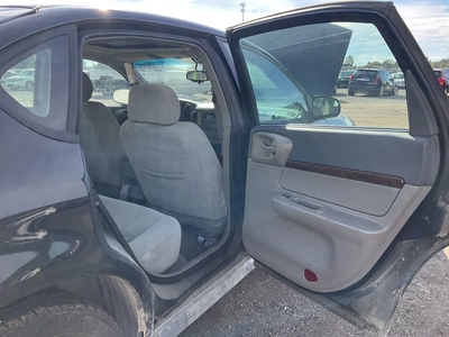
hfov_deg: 61.7
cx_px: 224
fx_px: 376
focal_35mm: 29
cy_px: 168
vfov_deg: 48.2
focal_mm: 3
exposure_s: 1/482
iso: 25
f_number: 1.8
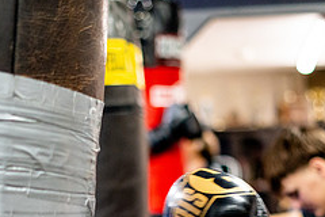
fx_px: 1092
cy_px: 212
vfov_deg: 11.2
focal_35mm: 121
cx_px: 169
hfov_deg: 16.9
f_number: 1.8
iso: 3200
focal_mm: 50
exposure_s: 1/500
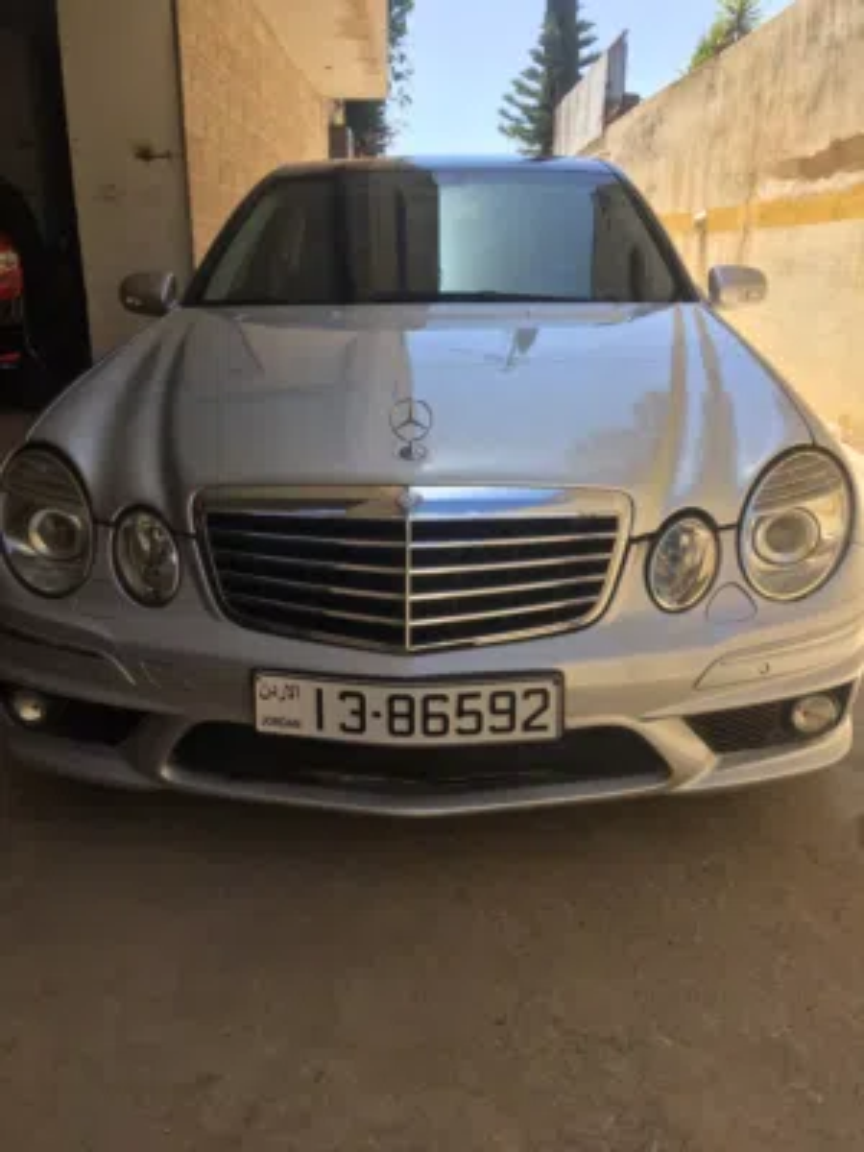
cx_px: 432
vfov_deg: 61.7
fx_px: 965
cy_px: 576
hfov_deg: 48.2
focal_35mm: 29
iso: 25
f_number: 2.2
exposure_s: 1/541
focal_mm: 4.15
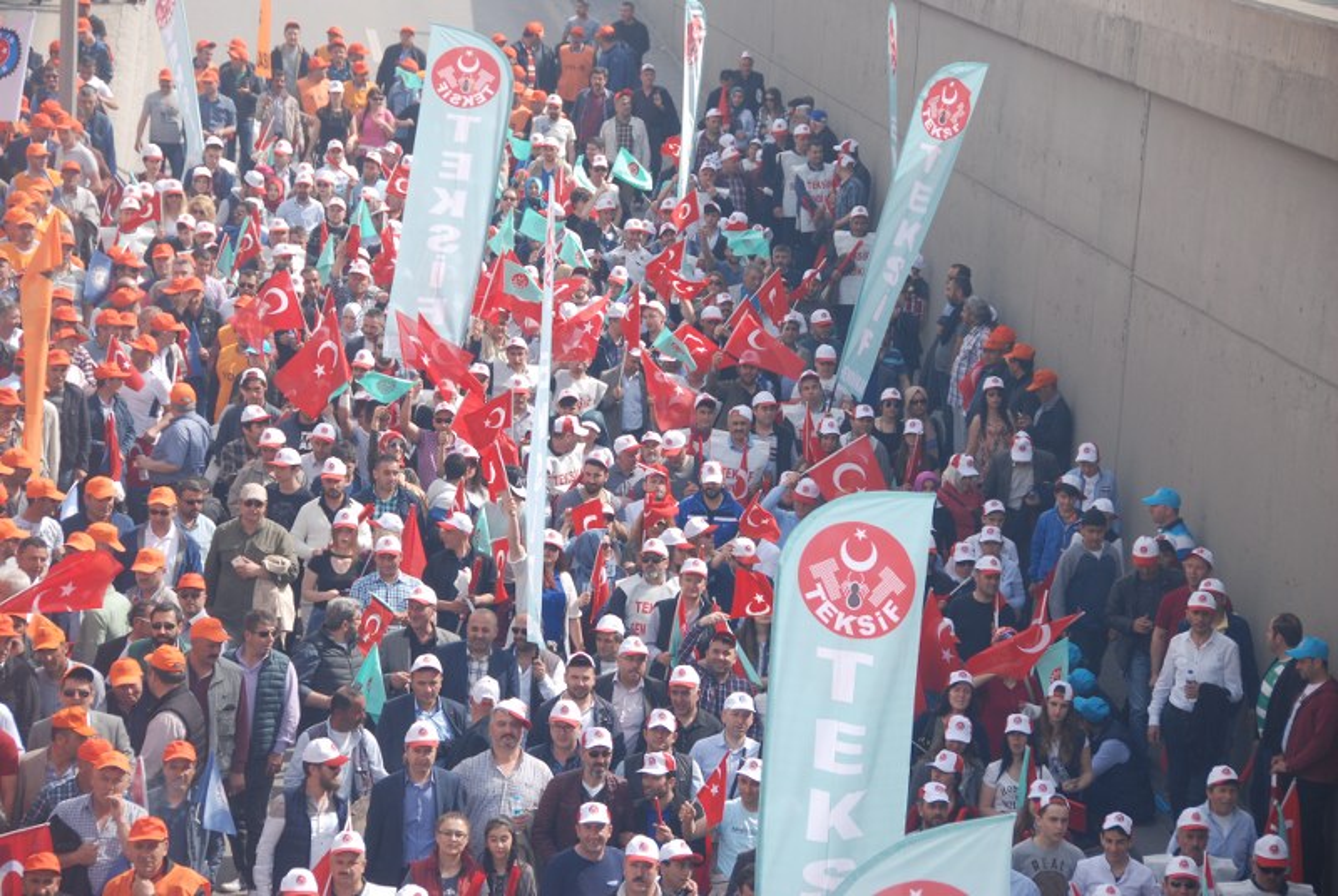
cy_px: 448
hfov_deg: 17.0
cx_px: 669
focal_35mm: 120
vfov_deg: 11.5
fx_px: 4467
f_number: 5.6
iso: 200
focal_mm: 80
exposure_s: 1/500
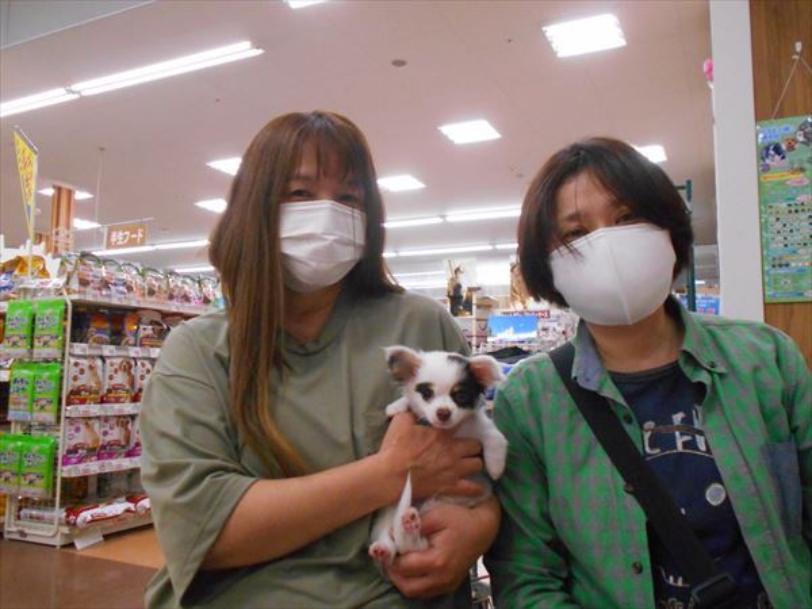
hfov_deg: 60.0
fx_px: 704
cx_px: 406
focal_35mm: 30
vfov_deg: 46.8
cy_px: 304
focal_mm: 5.1
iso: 800
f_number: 3.4
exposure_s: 1/160
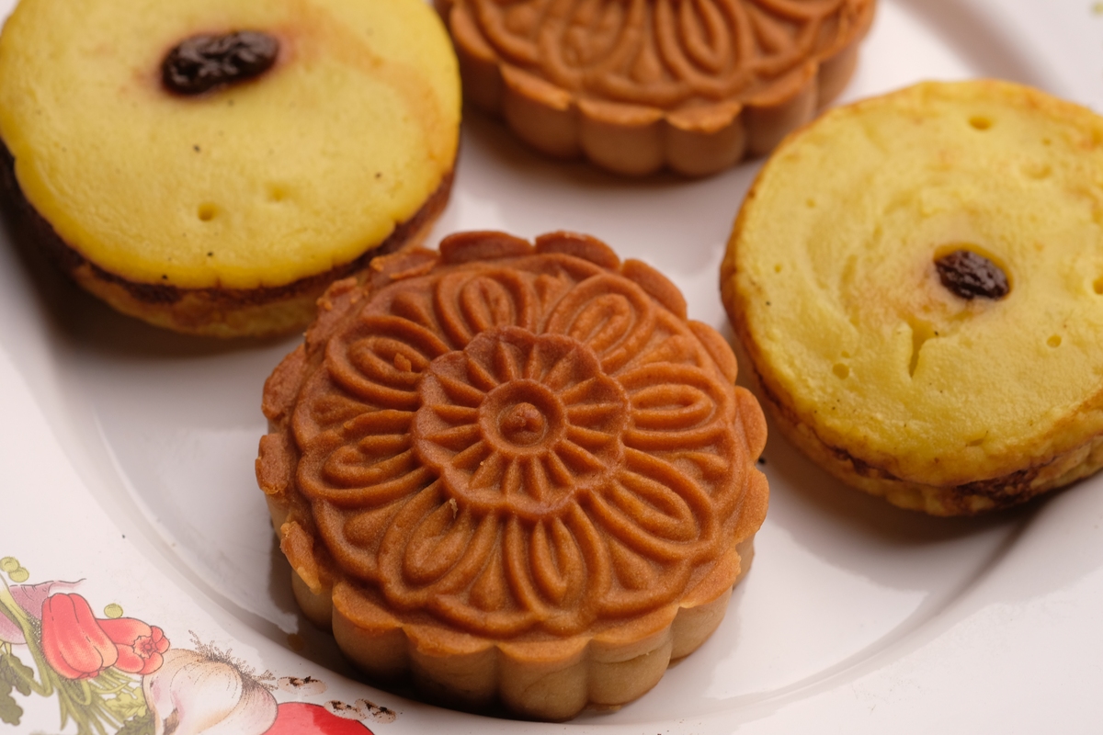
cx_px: 552
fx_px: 2757
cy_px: 368
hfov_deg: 22.6
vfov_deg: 15.2
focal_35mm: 90
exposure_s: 1/75
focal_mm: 60
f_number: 5
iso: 400
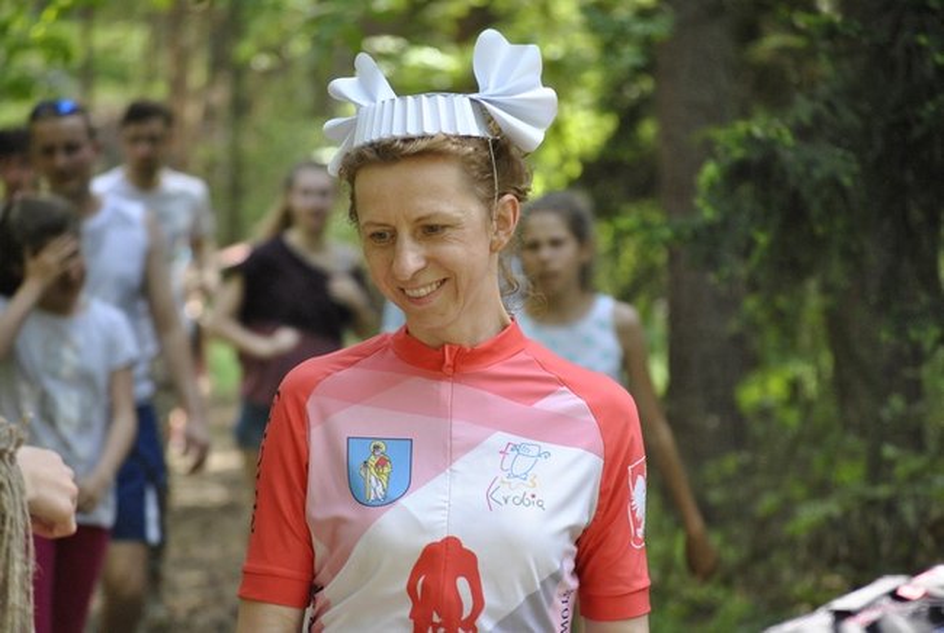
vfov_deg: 7.4
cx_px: 472
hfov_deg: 10.9
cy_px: 316
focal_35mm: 188
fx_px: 4926
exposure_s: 1/200
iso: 800
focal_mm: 125
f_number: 4.8
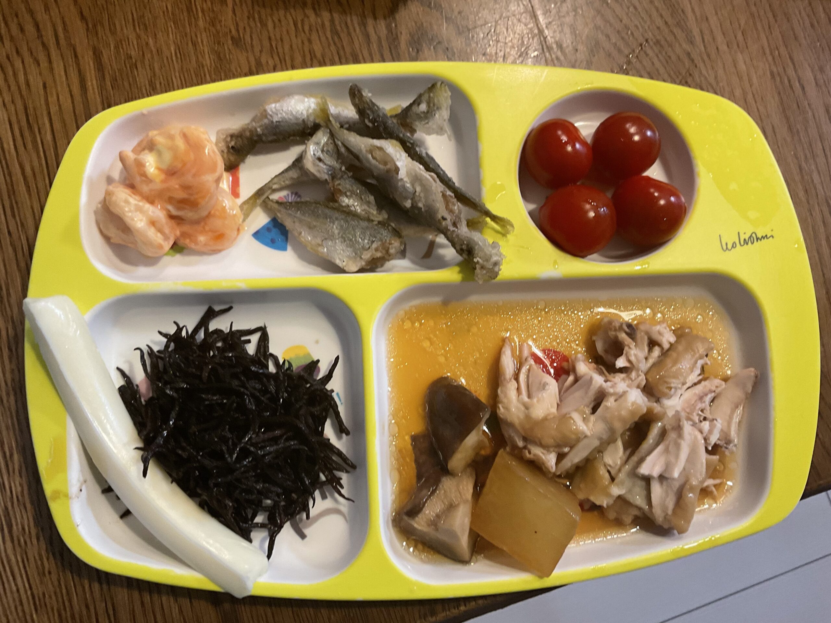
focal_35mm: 29
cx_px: 416
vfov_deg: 48.2
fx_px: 696
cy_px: 312
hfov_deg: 61.7
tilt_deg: -80.9
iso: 100
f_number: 1.8
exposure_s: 1/50
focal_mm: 3
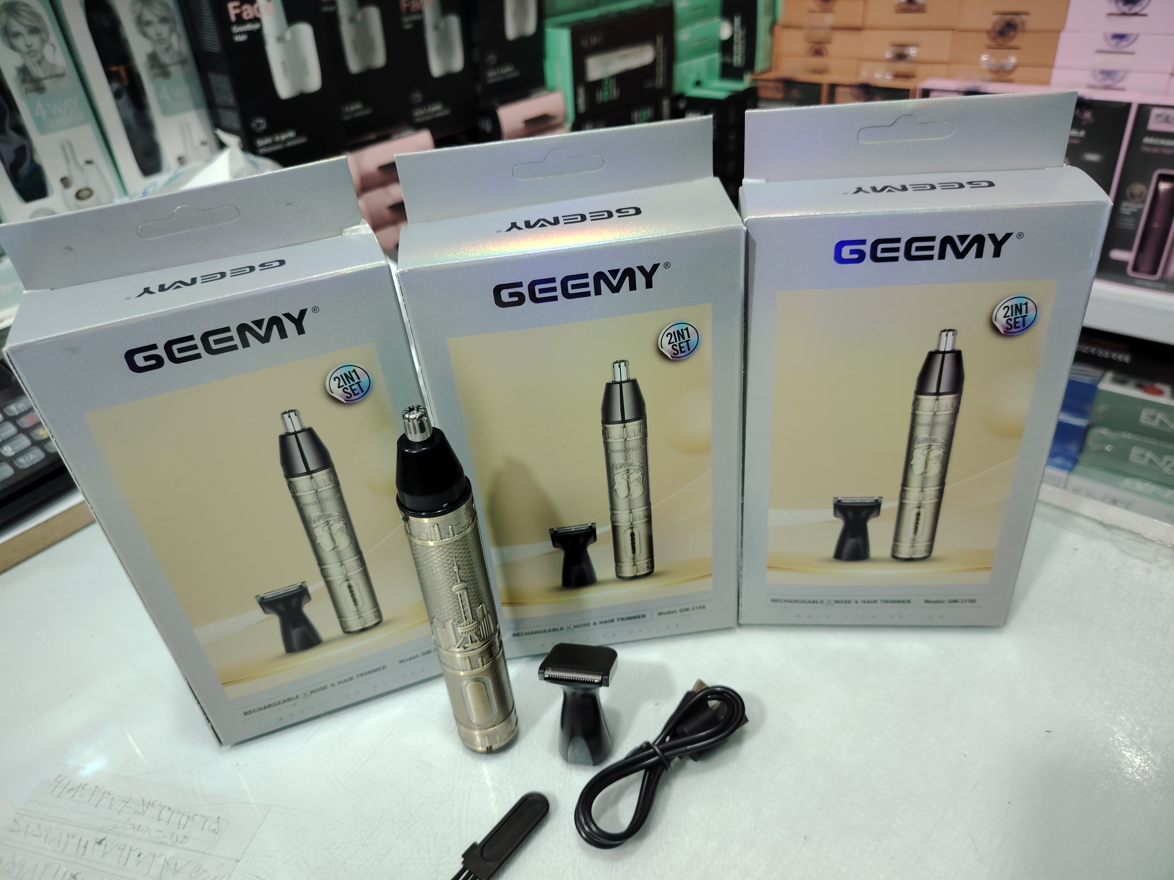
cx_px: 587
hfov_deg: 71.6
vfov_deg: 56.8
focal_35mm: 24
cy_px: 440
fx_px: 814
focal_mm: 5.25
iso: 919
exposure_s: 1/33.3
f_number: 1.75
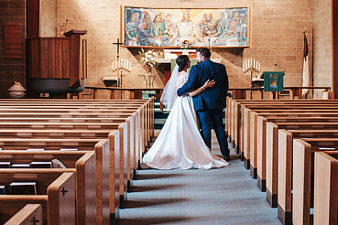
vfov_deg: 20.3
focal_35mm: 67
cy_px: 100
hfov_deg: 29.9
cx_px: 214
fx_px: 629
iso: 1000
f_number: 3.2
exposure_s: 1/125
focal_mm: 35
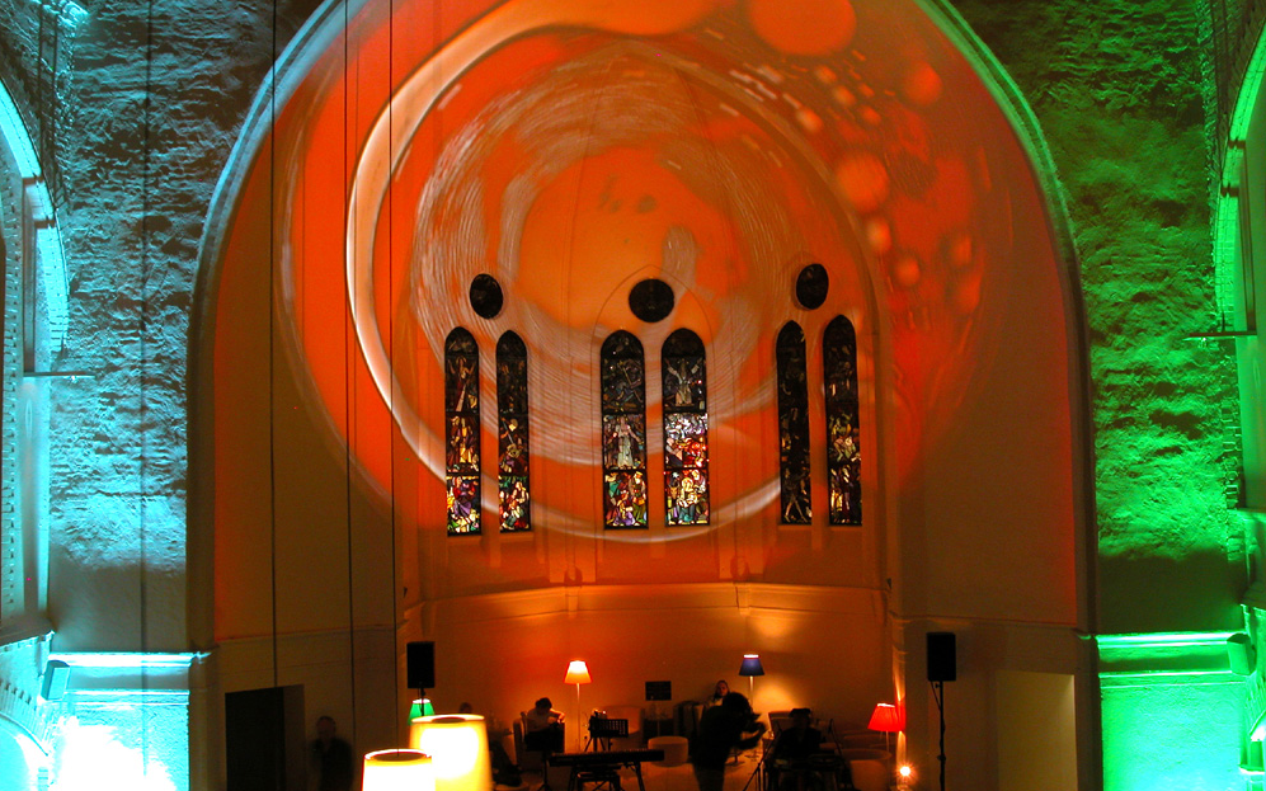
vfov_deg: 34.4
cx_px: 631
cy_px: 333
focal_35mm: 37
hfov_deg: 52.8
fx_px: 1277
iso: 100
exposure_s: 1
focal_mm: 8.9
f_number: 5
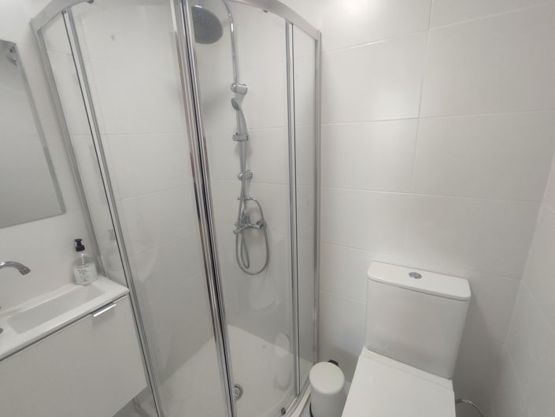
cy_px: 208
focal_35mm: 16
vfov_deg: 78.1
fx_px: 257
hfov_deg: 94.5
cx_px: 278
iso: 252
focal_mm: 1.65
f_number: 2.2
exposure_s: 1/100
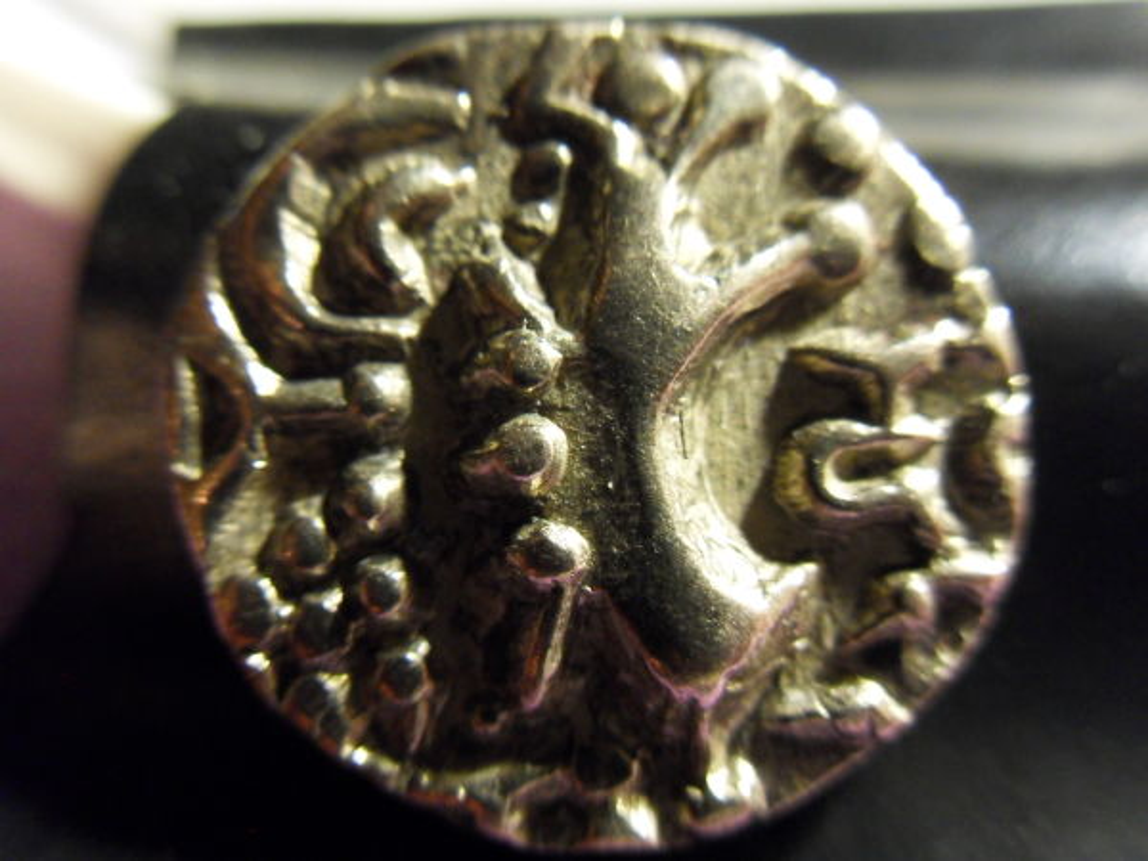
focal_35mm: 35
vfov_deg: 40.7
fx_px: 1161
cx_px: 574
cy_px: 430
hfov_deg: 52.6
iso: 400
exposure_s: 1/10
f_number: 3.5
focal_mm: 6.3
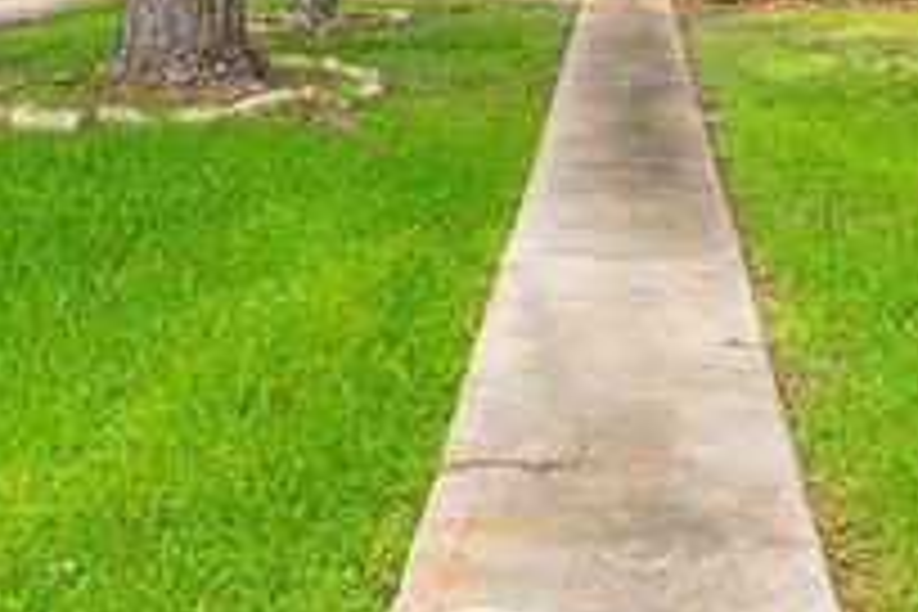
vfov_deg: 23.2
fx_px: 1377
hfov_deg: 36.1
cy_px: -101
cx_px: 675
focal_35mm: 54
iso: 125
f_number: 11
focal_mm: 22
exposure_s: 1/60
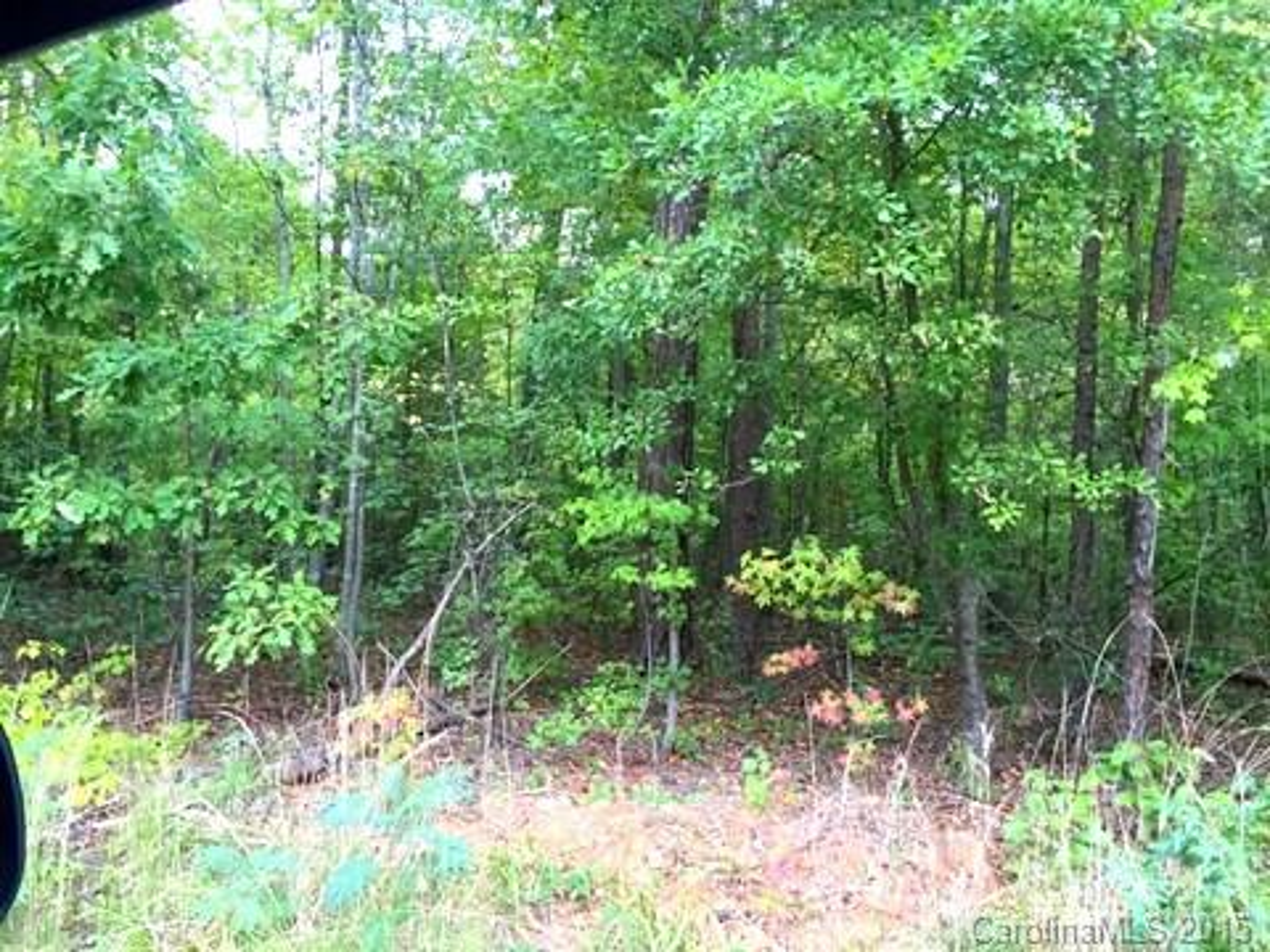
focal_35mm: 29
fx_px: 1064
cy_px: 476
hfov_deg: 61.7
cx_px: 635
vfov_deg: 48.2
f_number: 2.2
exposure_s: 1/40
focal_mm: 4.15
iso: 32
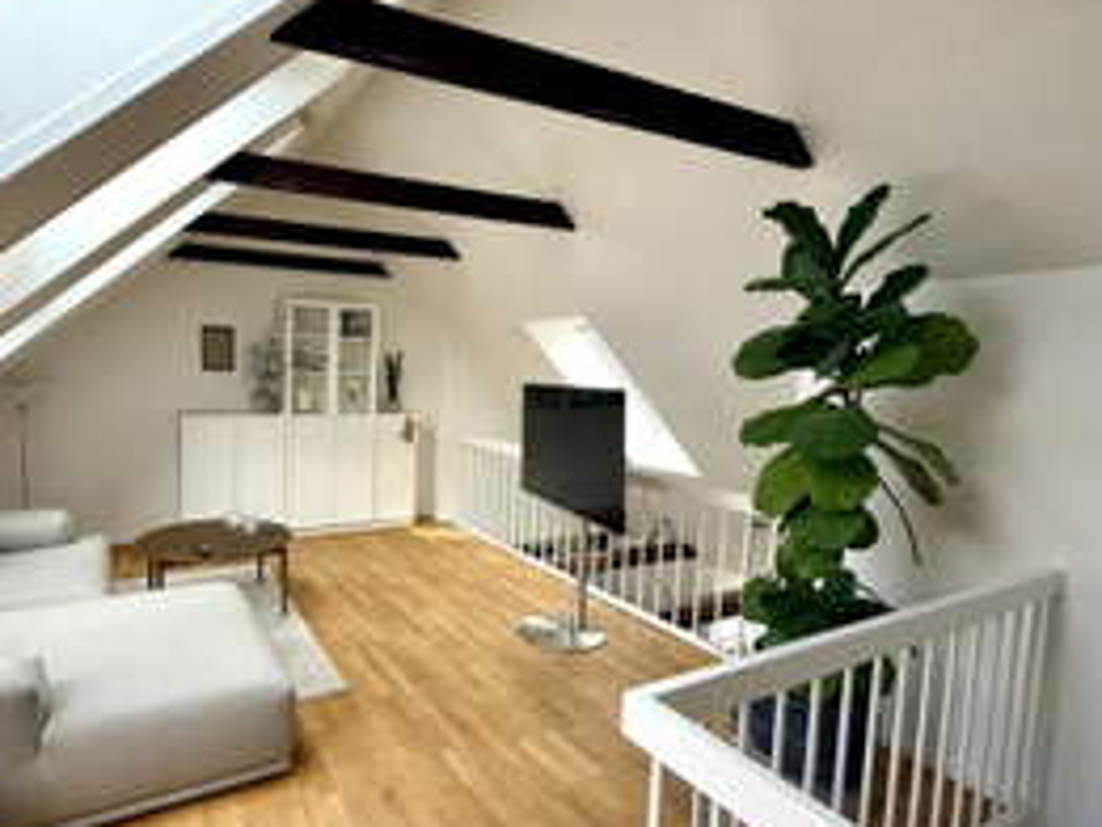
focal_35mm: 20
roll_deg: -0.6
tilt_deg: -4.9
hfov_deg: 80.9
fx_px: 637
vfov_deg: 66.0
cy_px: 426
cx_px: 450
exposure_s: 1/138
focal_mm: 2.22
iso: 40
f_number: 2.2
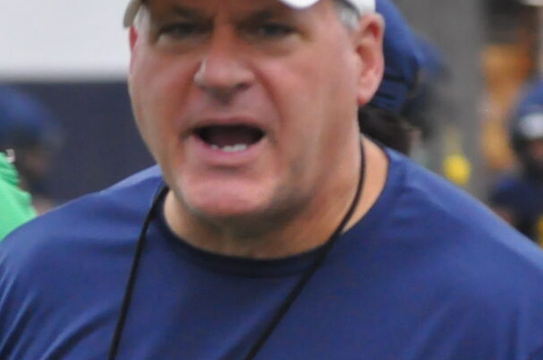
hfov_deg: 2.4
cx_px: 187
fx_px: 12805
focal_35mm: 850
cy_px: 383
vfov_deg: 1.6
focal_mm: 135
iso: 1600
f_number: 5
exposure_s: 1/80
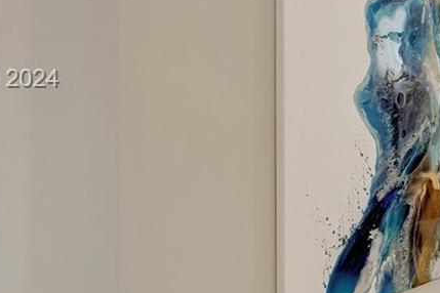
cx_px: 560
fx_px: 684
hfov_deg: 29.3
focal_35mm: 56
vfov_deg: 24.0
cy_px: 80
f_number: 8
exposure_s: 1/13
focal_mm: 10
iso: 1000
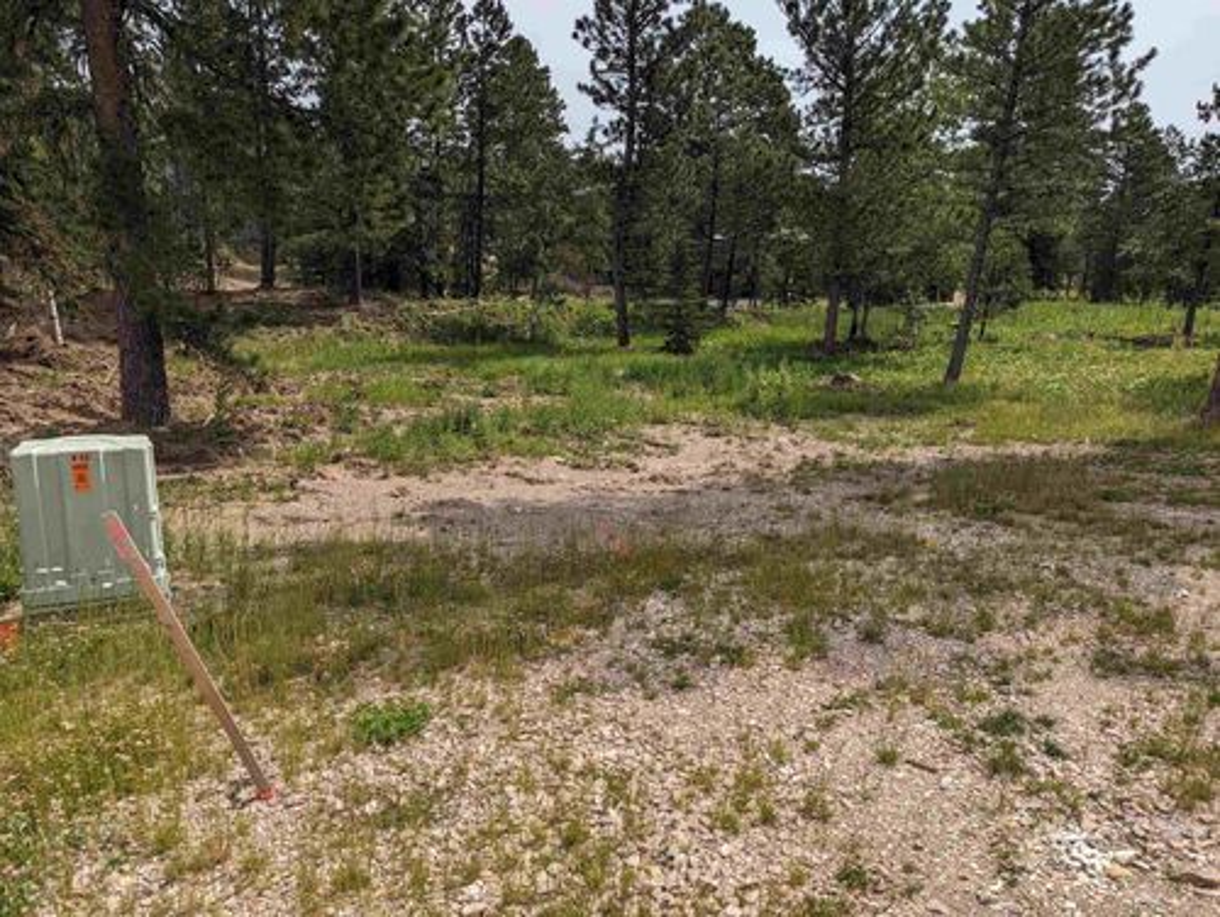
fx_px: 847
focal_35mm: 24
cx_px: 610
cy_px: 458
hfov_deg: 71.5
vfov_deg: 56.9
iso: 44
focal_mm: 6.81
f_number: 1.85
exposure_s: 1/2762
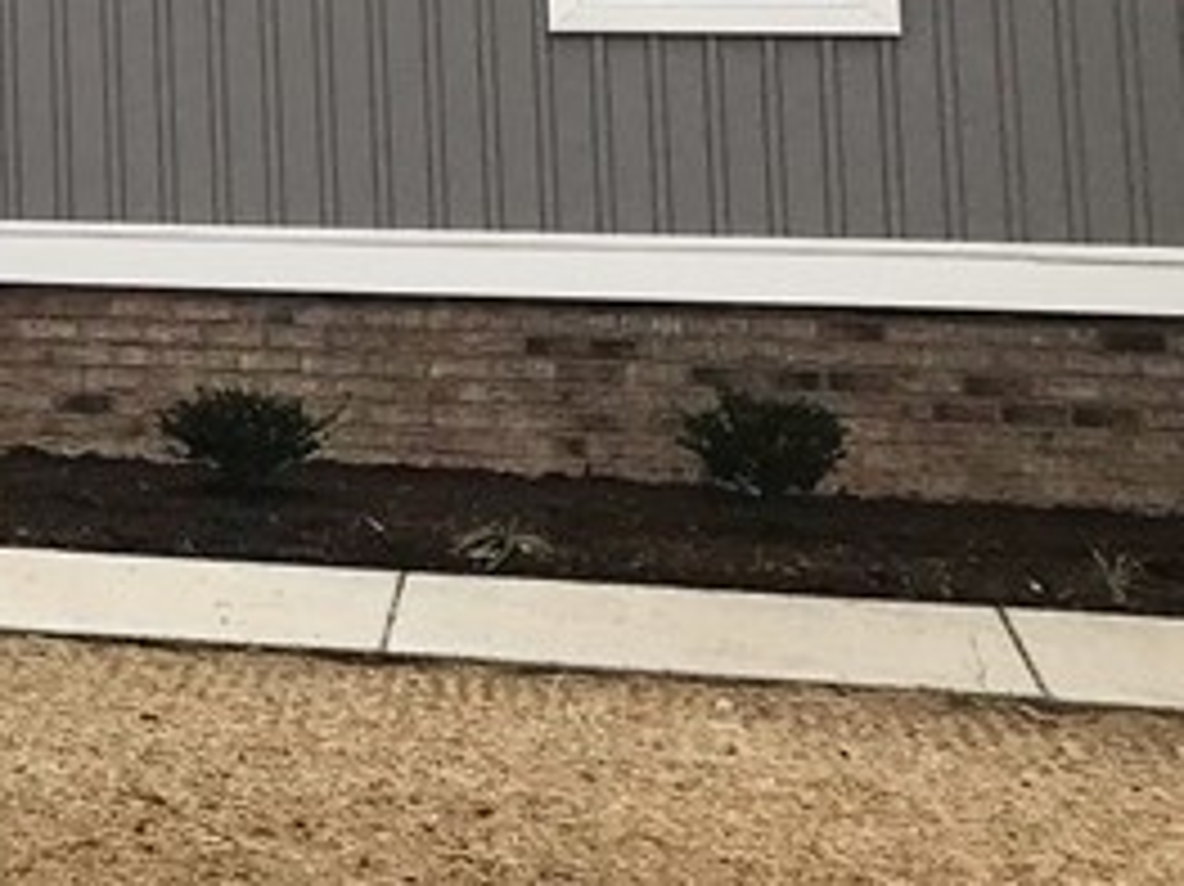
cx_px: -761
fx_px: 3727
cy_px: -409
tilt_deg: +6.8
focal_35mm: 109
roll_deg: -0.4
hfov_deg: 16.0
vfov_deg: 12.9
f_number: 1.8
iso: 20
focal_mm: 3.99
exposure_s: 1/894
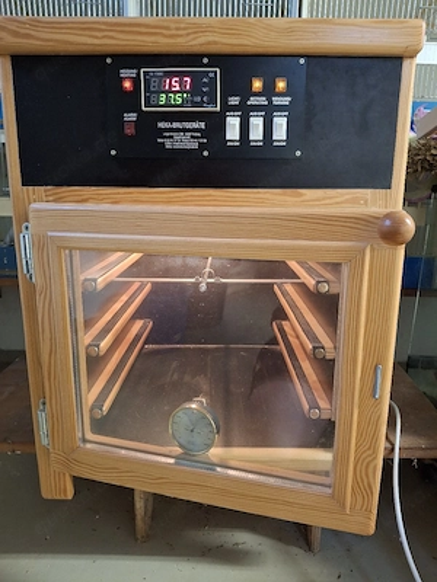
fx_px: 421
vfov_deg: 69.4
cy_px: 291
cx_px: 218
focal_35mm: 25
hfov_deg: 54.9
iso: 250
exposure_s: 1/25
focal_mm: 4.69
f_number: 1.8
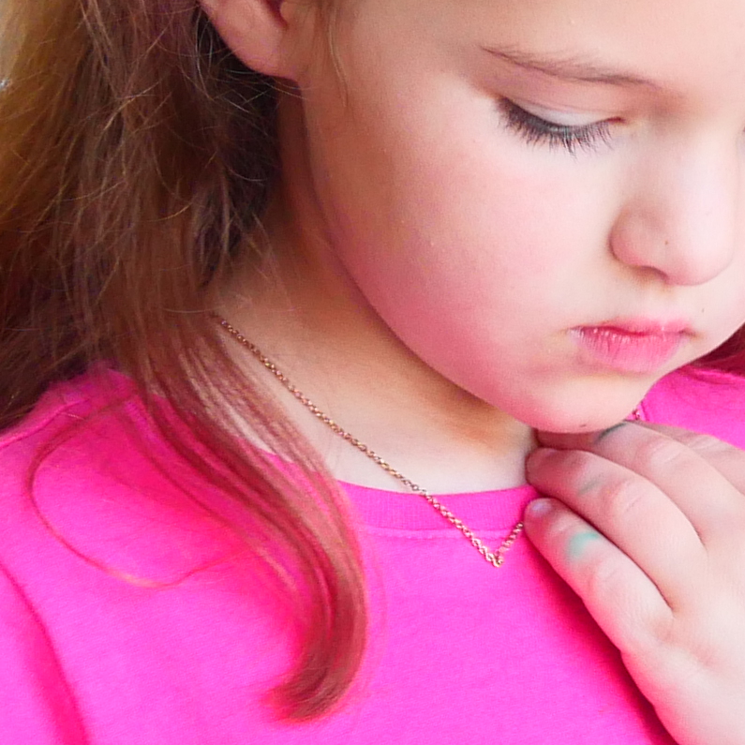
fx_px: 4772
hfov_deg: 8.5
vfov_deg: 8.9
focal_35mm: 196
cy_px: 618
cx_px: 1387
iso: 320
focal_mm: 17
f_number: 4.1
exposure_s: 1/60
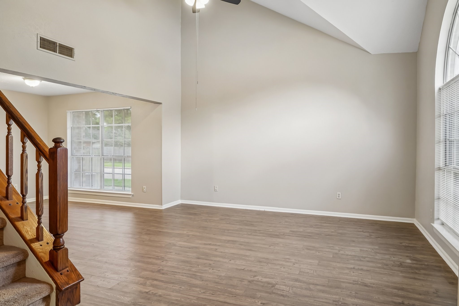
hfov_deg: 73.7
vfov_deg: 53.1
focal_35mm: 24
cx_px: 230
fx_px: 306
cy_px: 153
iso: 500
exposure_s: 1/13
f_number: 8
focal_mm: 24
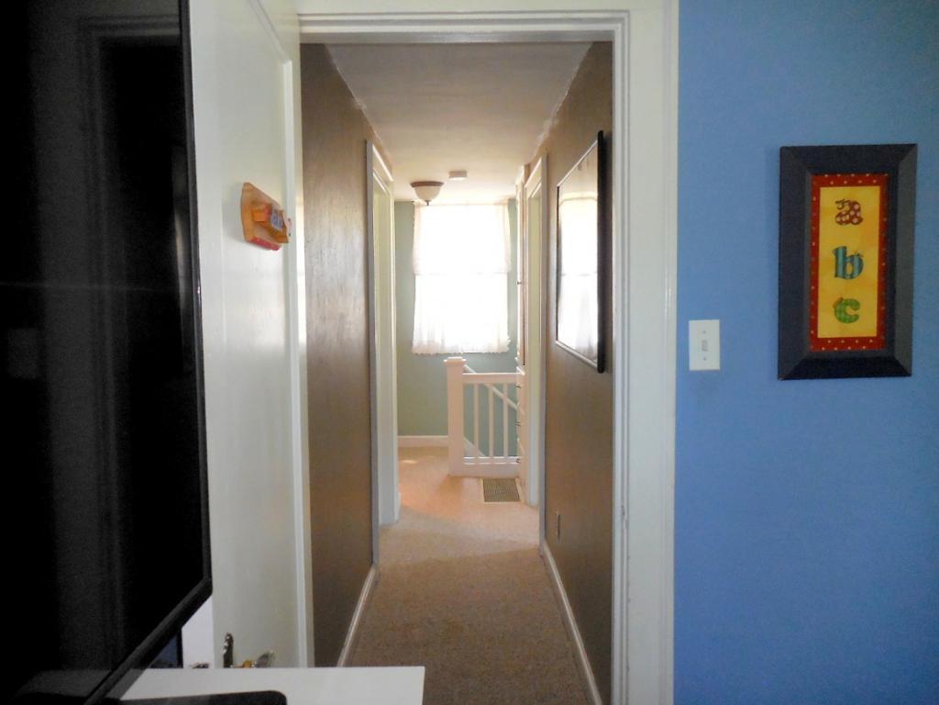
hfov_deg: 69.4
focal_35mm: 25
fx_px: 678
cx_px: 470
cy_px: 352
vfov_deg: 54.9
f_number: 3.7
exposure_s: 1/25
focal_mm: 4.5
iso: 400
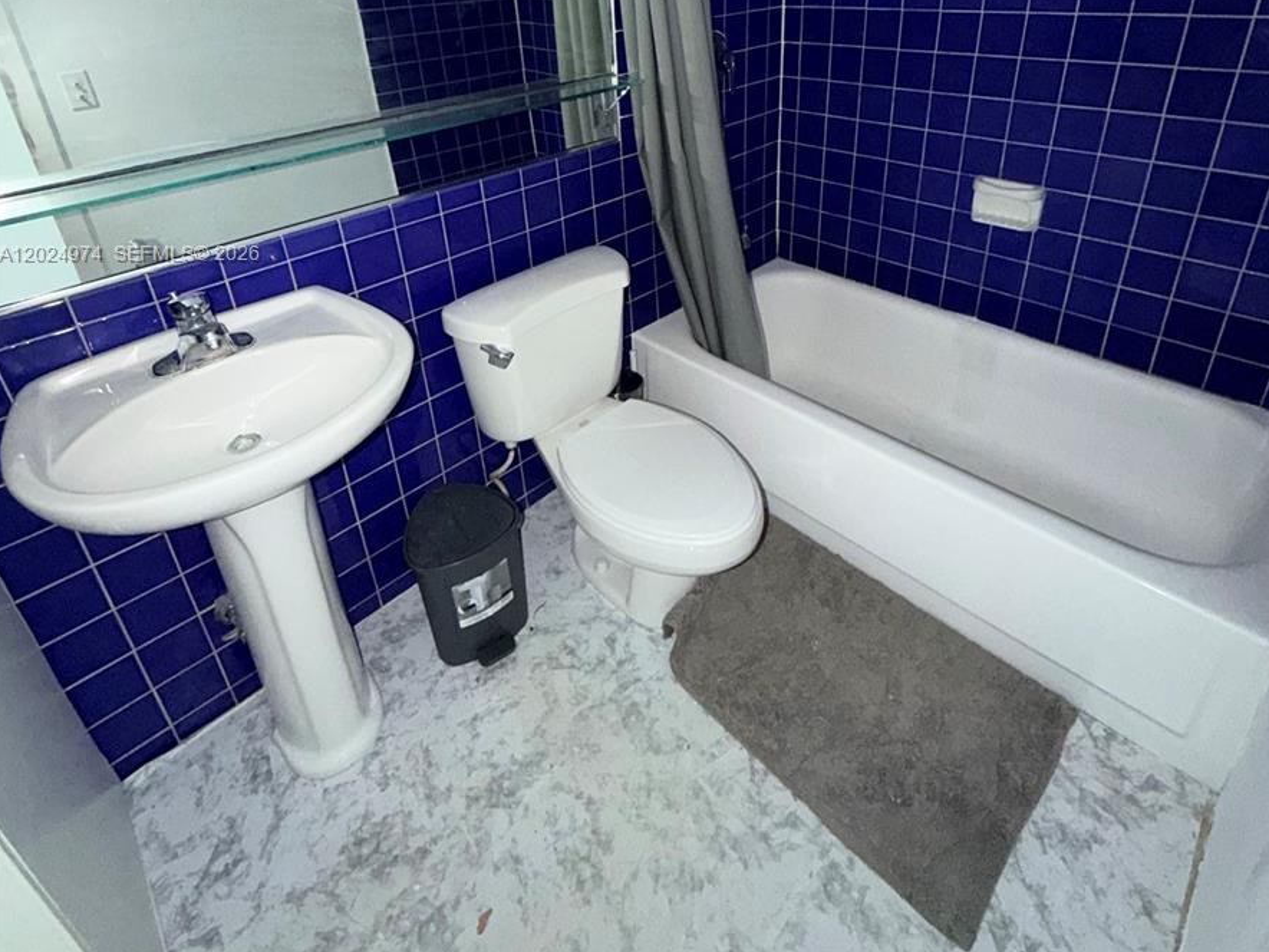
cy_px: 256
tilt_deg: -23.9
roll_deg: +3.9
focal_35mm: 19
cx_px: 640
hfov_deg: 84.7
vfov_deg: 65.1
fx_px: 697
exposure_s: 1/30
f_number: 2.2
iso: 200
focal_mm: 2.22
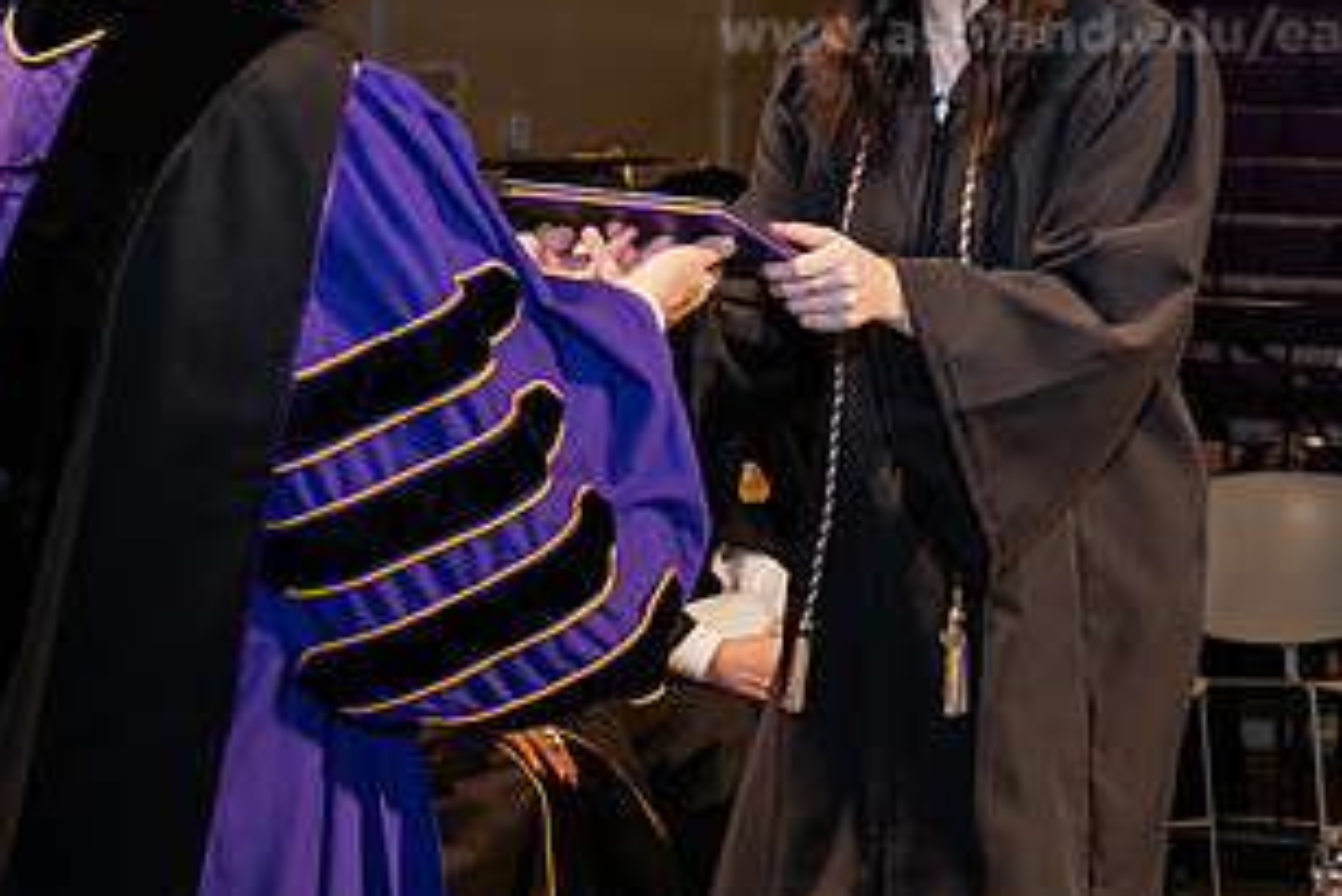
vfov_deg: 11.7
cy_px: 125
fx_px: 4363
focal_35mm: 117
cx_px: 520
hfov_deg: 17.5
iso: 1600
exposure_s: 1/200
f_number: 6.3
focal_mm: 62
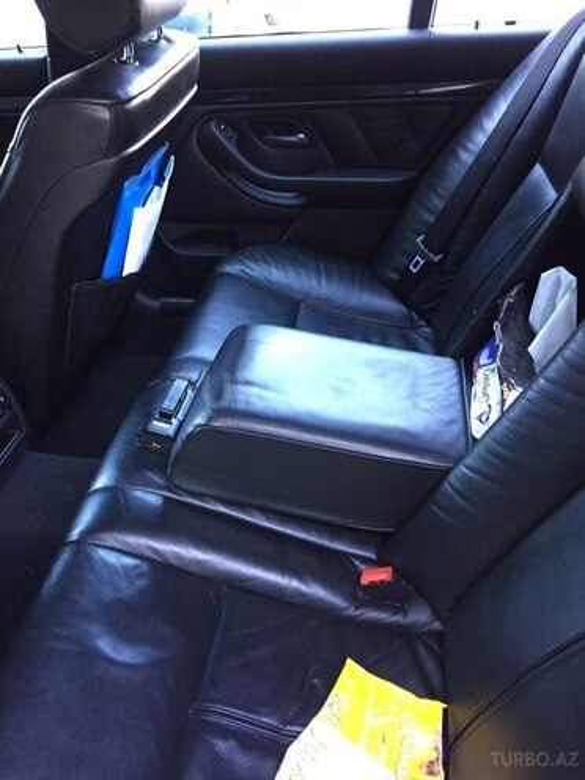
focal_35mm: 29
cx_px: 292
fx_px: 653
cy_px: 390
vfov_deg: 61.7
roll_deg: +5.2
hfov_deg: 48.2
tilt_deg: -32.6
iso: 250
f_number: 2.2
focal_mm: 4.15
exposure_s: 1/33
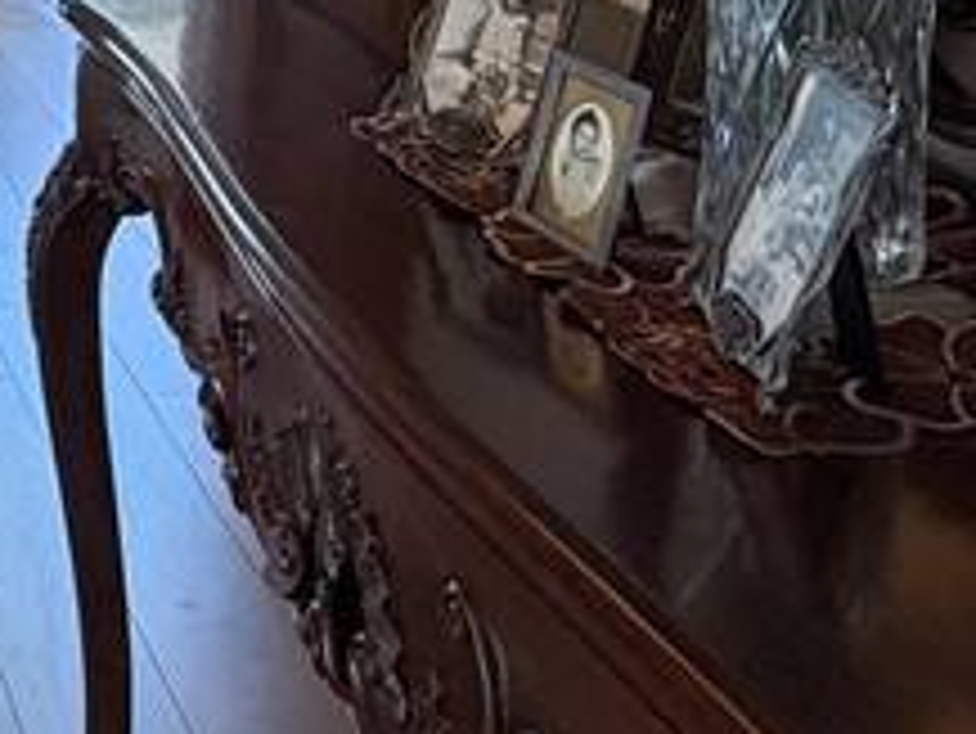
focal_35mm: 66
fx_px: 1862
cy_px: -257
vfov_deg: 20.1
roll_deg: +2.1
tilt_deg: -7.0
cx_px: -247
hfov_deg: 25.7
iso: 250
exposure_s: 1/60
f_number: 2.2
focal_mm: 2.22
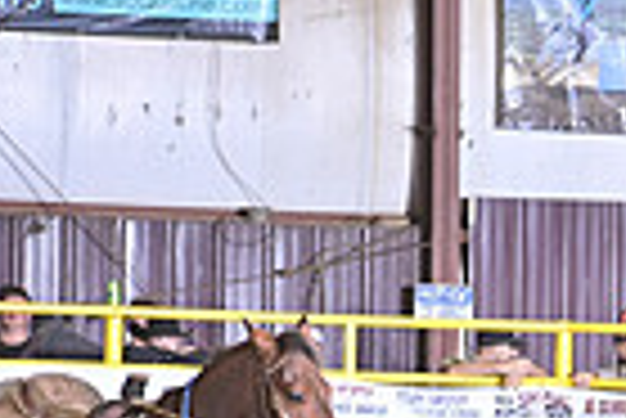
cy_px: 861
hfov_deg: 3.1
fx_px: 11628
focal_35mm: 668
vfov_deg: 2.1
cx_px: 1189
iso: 1600
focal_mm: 160
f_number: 3.2
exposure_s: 1/250
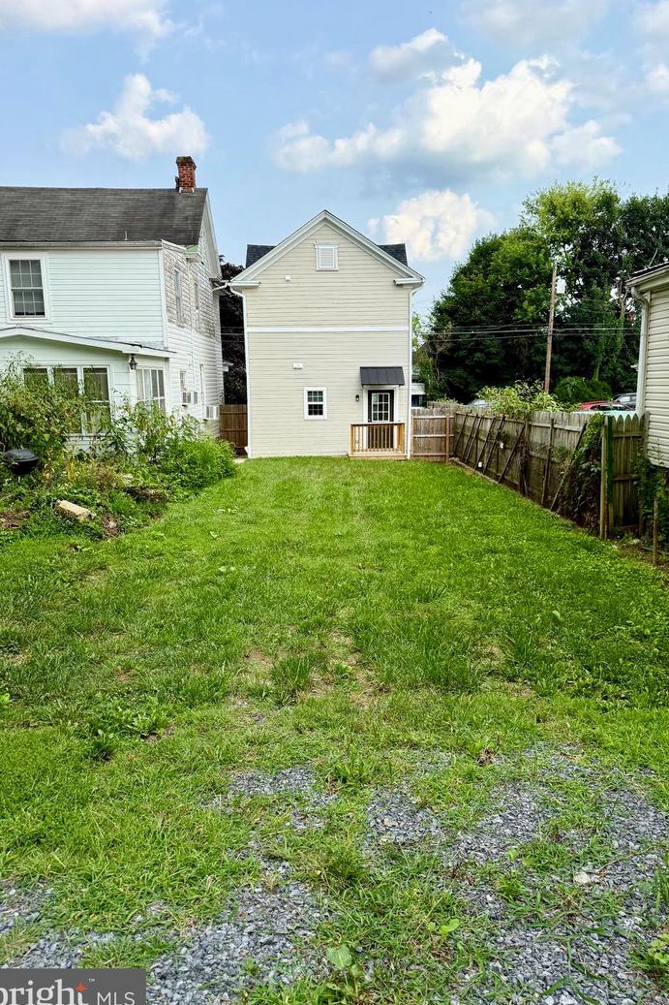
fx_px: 725
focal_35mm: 26
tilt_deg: -9.4
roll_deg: -0.2
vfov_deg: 69.4
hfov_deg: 49.5
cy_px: 501
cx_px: 368
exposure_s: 1/1770
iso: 100
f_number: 1.78
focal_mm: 6.76
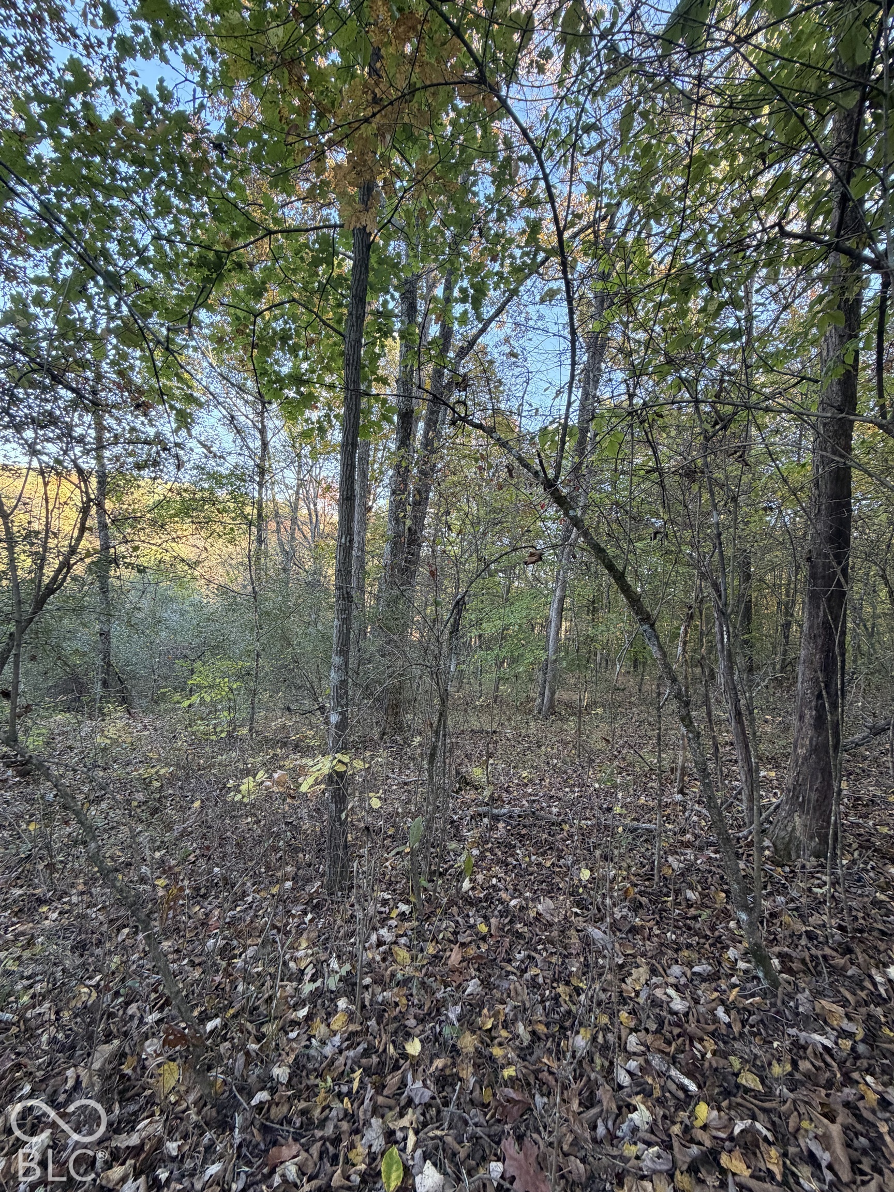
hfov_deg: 85.7
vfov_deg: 102.1
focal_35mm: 14
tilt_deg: +1.5
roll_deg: -6.7
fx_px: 482
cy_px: 596
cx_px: 447
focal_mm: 2.22
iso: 200
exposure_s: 1/121
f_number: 2.2
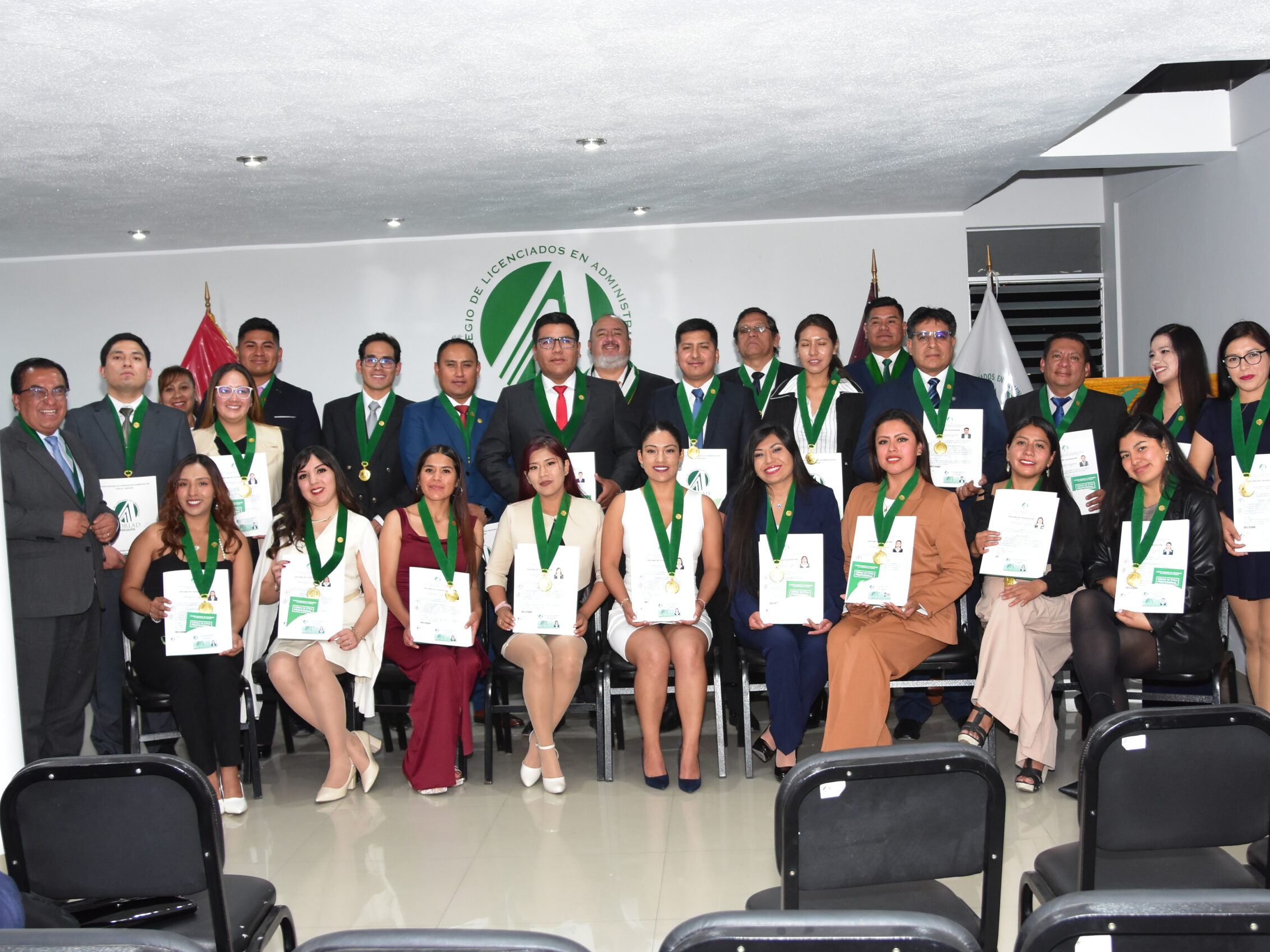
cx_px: 689
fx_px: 1431
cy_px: 476
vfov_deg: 36.8
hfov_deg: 47.8
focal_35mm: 39
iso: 1250
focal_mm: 24
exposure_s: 1/60
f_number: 5
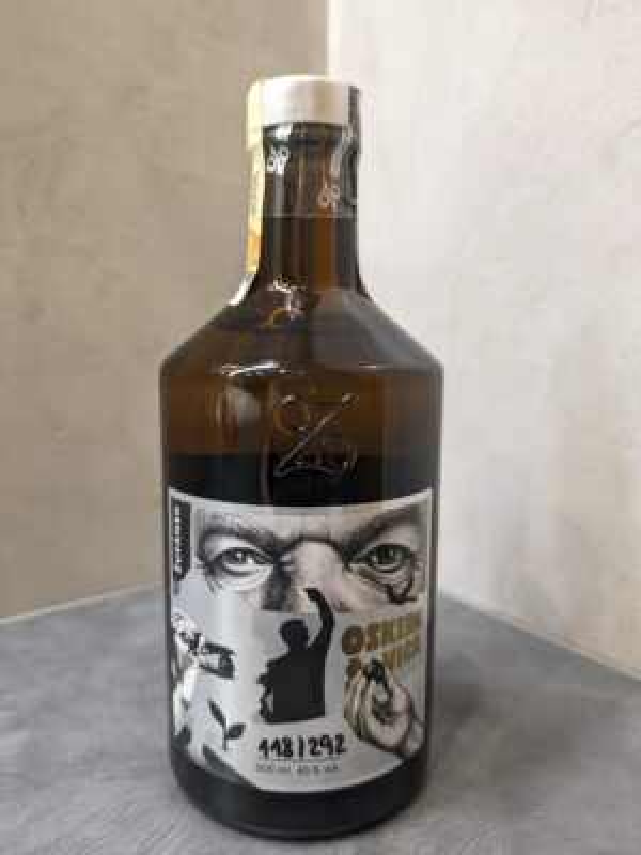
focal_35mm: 25
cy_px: 428
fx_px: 617
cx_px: 320
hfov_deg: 54.9
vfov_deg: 69.4
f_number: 1.89
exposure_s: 1/25
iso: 141
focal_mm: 5.43
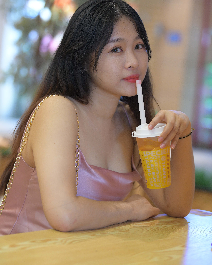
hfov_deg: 13.9
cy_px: 136
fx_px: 871
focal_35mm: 111
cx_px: 105
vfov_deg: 17.3
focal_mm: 92
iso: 2500
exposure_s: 1/125
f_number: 3.2
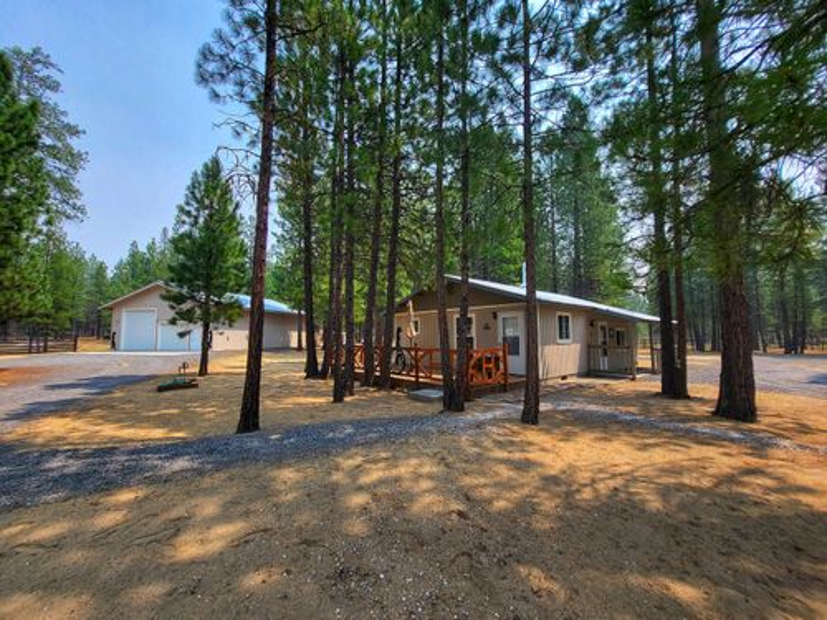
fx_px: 311
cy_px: 310
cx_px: 414
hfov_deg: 106.2
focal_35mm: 13
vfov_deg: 89.9
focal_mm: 1.74
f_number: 2.2
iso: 32
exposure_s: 1/697
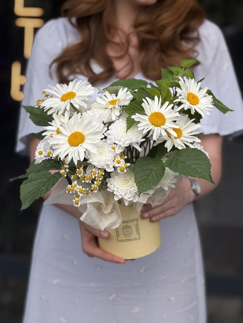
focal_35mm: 100
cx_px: 122
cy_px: 162
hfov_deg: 14.8
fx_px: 936
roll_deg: -0.8
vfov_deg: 19.6
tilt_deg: -7.6
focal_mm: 16.89
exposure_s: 1/564
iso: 50
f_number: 2.8
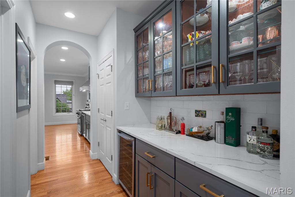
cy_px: 98
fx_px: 139
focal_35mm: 17
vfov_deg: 70.4
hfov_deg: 93.3
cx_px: 148
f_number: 7.1
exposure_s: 1/2
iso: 400
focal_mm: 17
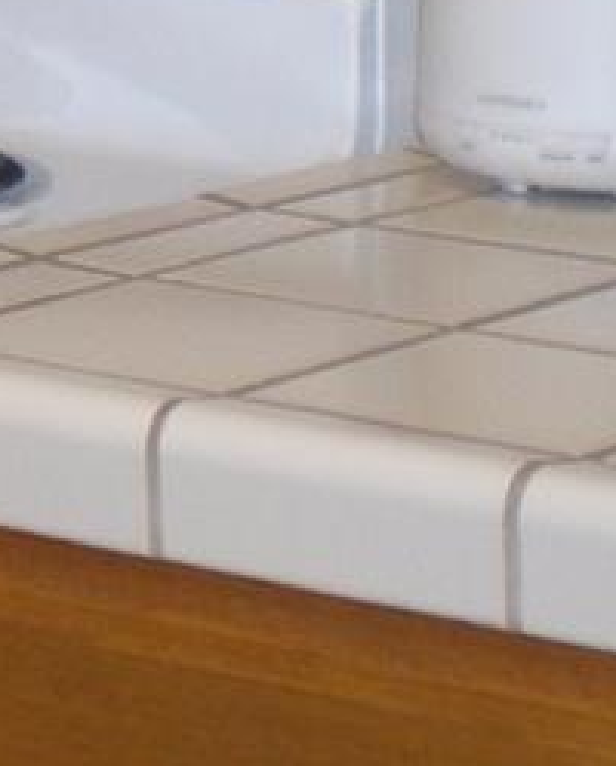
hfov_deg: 6.8
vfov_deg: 8.5
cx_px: -317
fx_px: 5070
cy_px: -381
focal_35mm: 223
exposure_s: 1/30
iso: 81
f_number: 3.1
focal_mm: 6.3
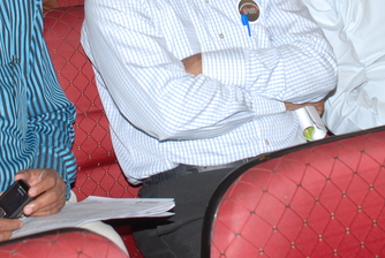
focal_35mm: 115
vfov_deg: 11.8
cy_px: -33
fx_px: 1232
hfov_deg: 17.8
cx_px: 192
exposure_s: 1/125
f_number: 9
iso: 200
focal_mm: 32
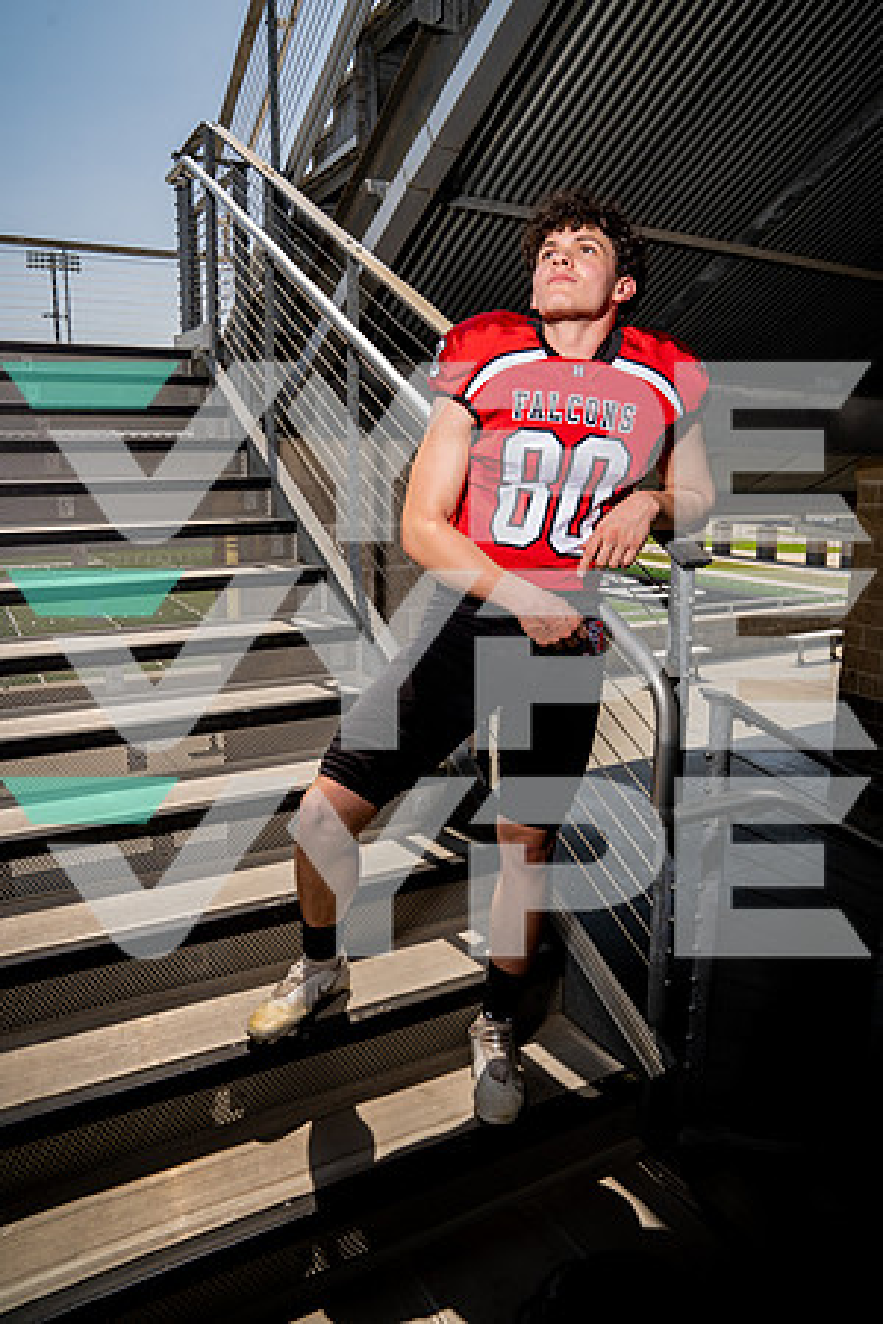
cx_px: 442
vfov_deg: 73.7
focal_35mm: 24
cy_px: 662
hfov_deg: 53.1
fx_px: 883
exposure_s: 1/250
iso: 100
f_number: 8
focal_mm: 24
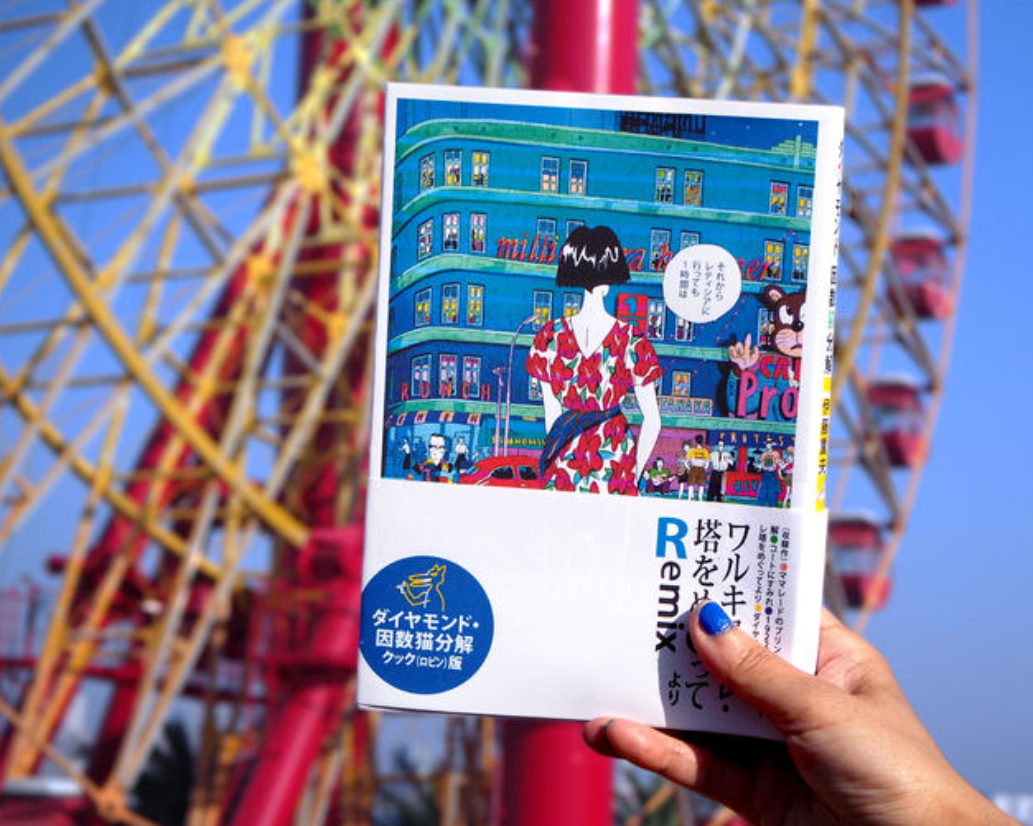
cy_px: 439
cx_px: 623
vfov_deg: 21.2
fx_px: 2200
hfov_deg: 26.4
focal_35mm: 72
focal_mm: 30
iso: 400
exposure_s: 1/2500
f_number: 6.3
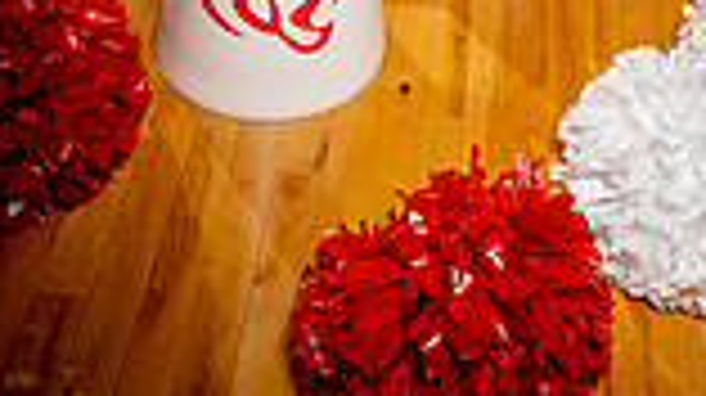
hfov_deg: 28.8
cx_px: 553
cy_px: -500
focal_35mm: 72
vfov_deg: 13.3
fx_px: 1347
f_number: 4.5
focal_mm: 24
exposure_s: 1/250
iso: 400
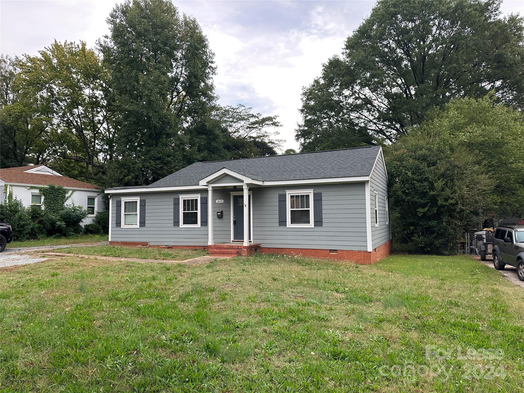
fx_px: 363
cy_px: 196
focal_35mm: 24
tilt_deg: +3.8
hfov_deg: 71.6
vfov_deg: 56.8
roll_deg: -0.5
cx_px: 262
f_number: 1.78
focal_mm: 6.86
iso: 80
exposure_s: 1/244
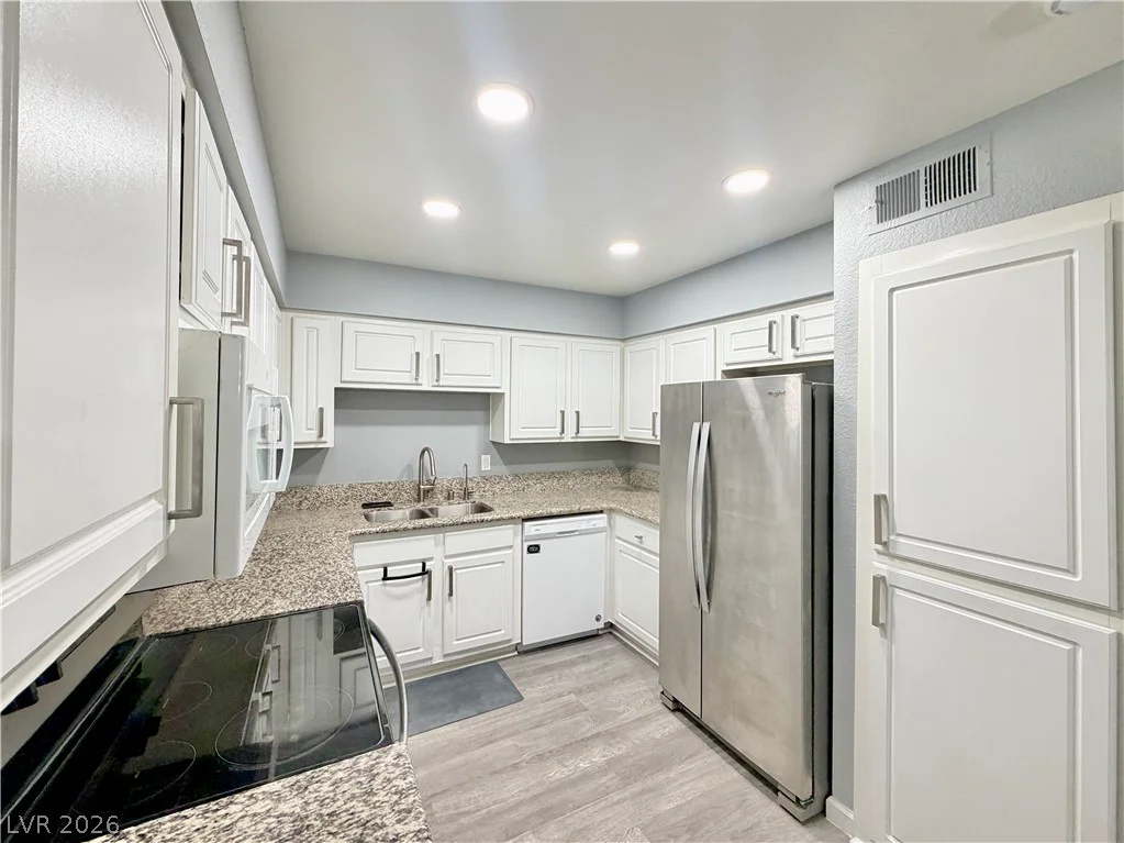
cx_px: 562
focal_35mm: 14
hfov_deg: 102.1
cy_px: 422
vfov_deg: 85.7
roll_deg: -0.5
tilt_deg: -1.3
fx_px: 455
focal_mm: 2.22
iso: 250
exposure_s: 1/60
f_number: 2.2
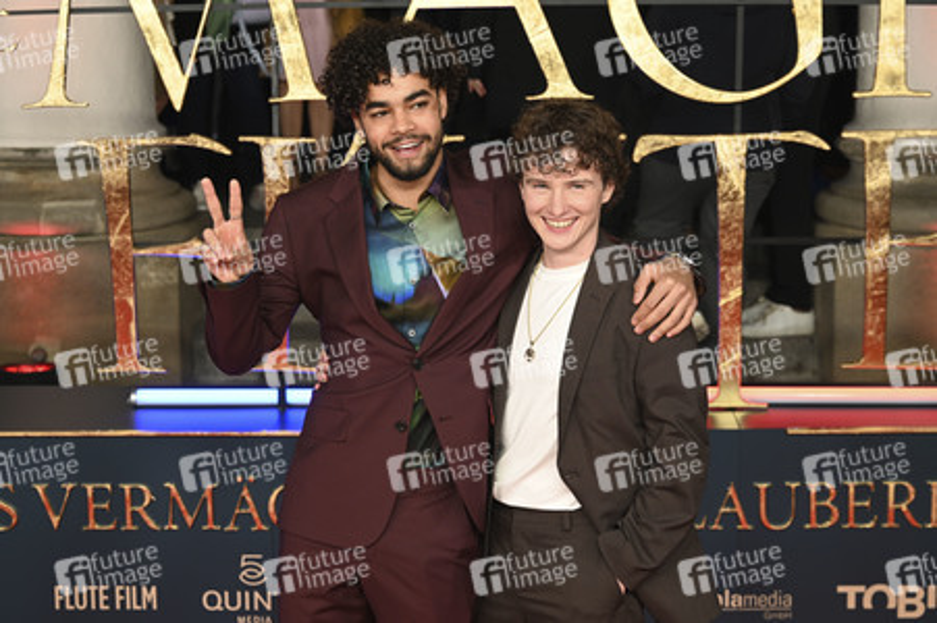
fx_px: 1951
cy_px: 312
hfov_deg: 27.0
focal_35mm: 75
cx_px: 468
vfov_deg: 18.2
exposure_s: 1/125
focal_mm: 75
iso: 640
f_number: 5.6
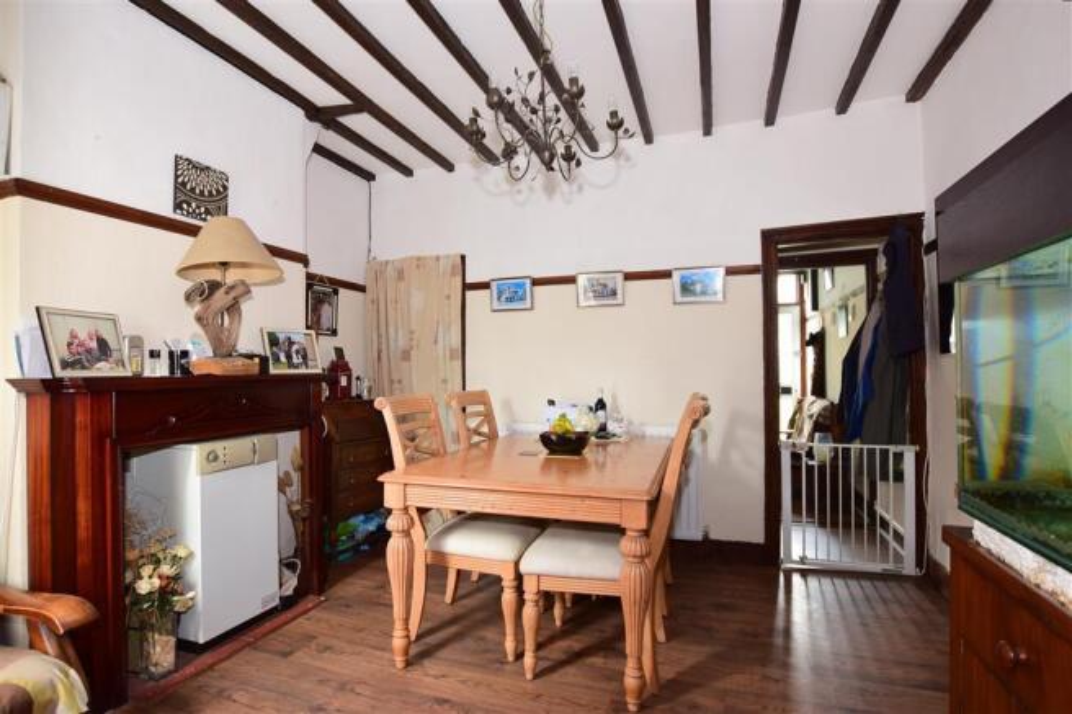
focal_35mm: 15
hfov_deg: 100.4
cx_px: 536
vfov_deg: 77.3
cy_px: 357
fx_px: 447
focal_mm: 10
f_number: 5.6
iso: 400
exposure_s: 1/3
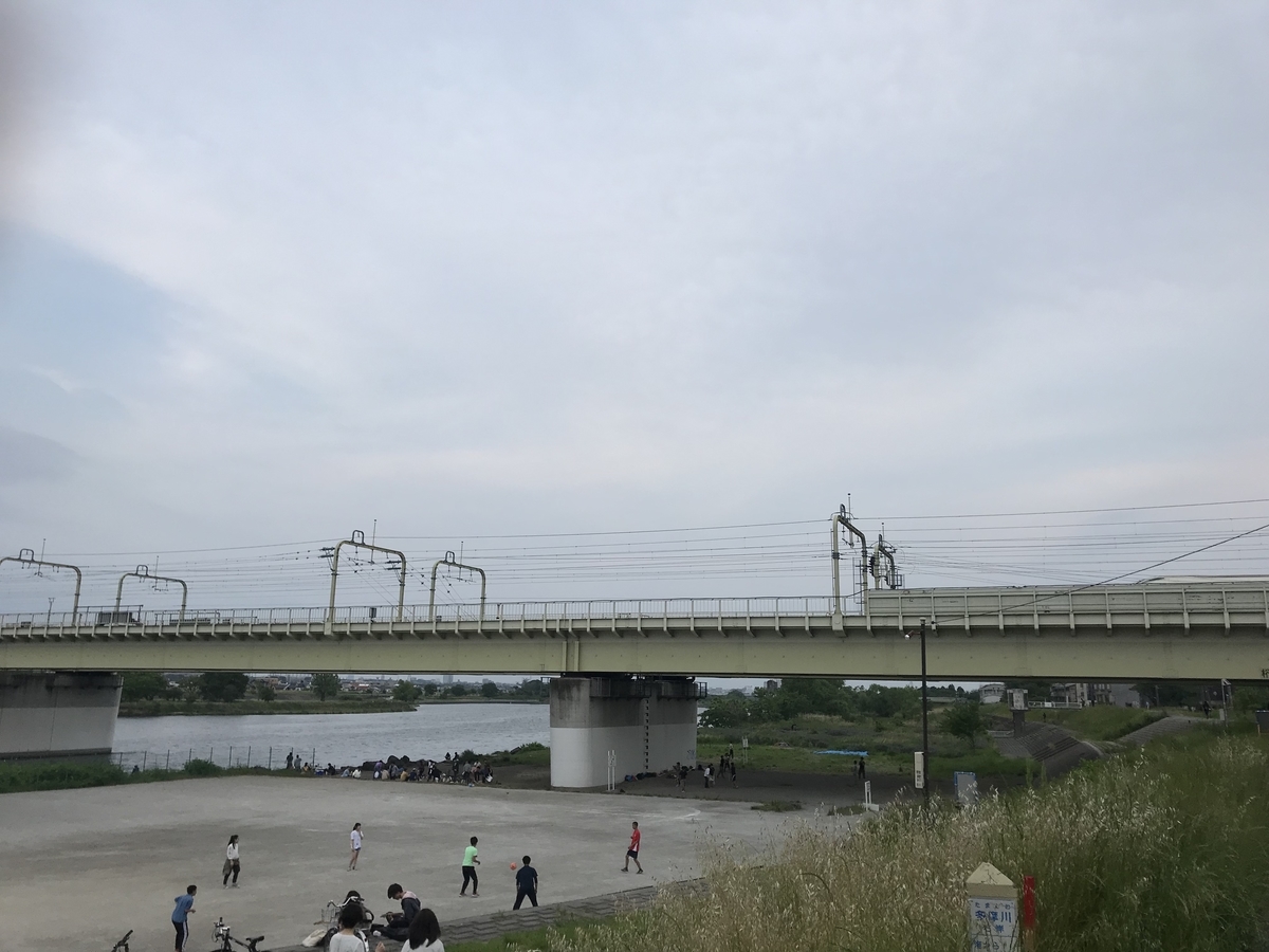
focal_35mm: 28
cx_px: 634
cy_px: 476
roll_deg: -0.9
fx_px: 1026
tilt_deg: +15.8
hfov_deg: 63.4
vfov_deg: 49.7
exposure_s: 1/798
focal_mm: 3.99
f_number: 1.8
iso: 20
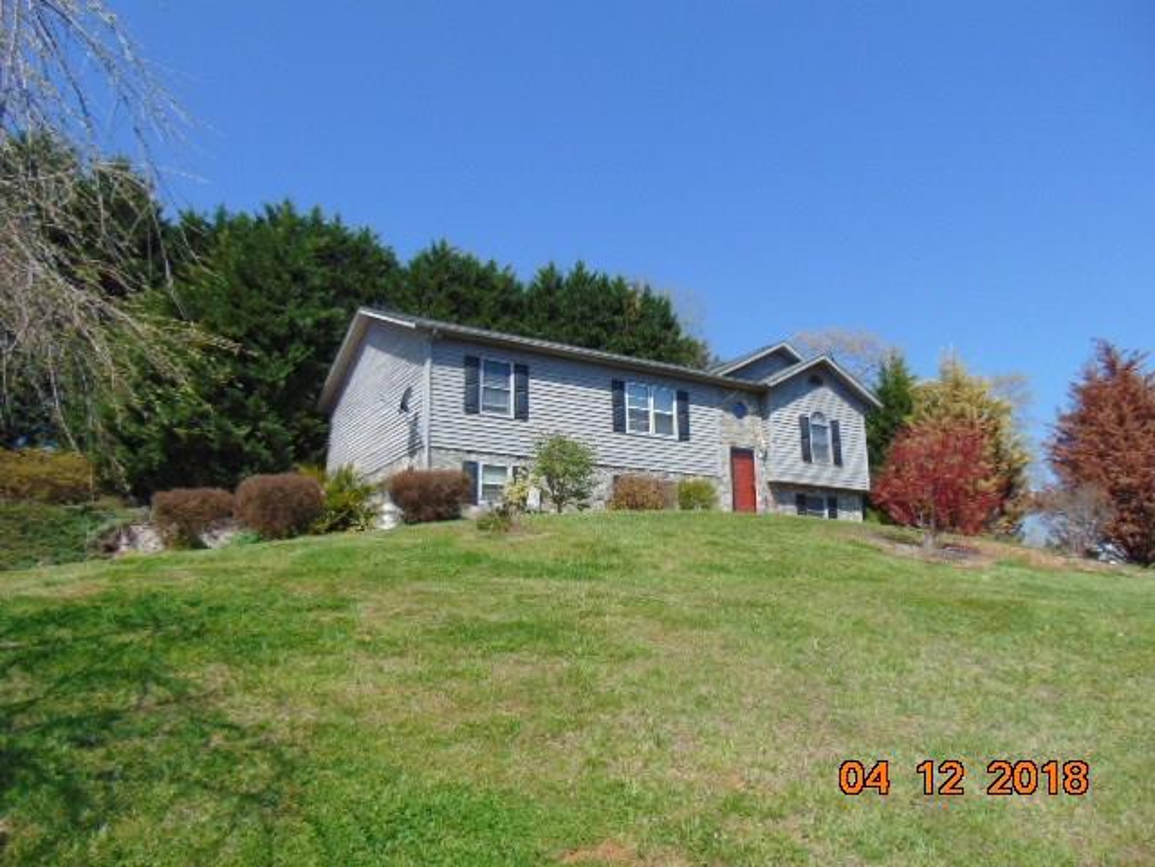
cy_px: 434
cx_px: 578
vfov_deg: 54.9
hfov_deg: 69.4
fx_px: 834
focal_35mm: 25
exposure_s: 1/1000
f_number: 3
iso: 80
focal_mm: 4.5
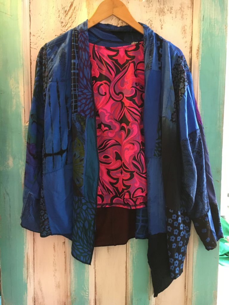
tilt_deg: -16.4
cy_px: 152
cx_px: 114
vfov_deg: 61.7
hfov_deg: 48.2
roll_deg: -0.2
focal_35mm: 29
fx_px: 256
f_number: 2.2
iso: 200
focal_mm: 4.15
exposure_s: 1/20
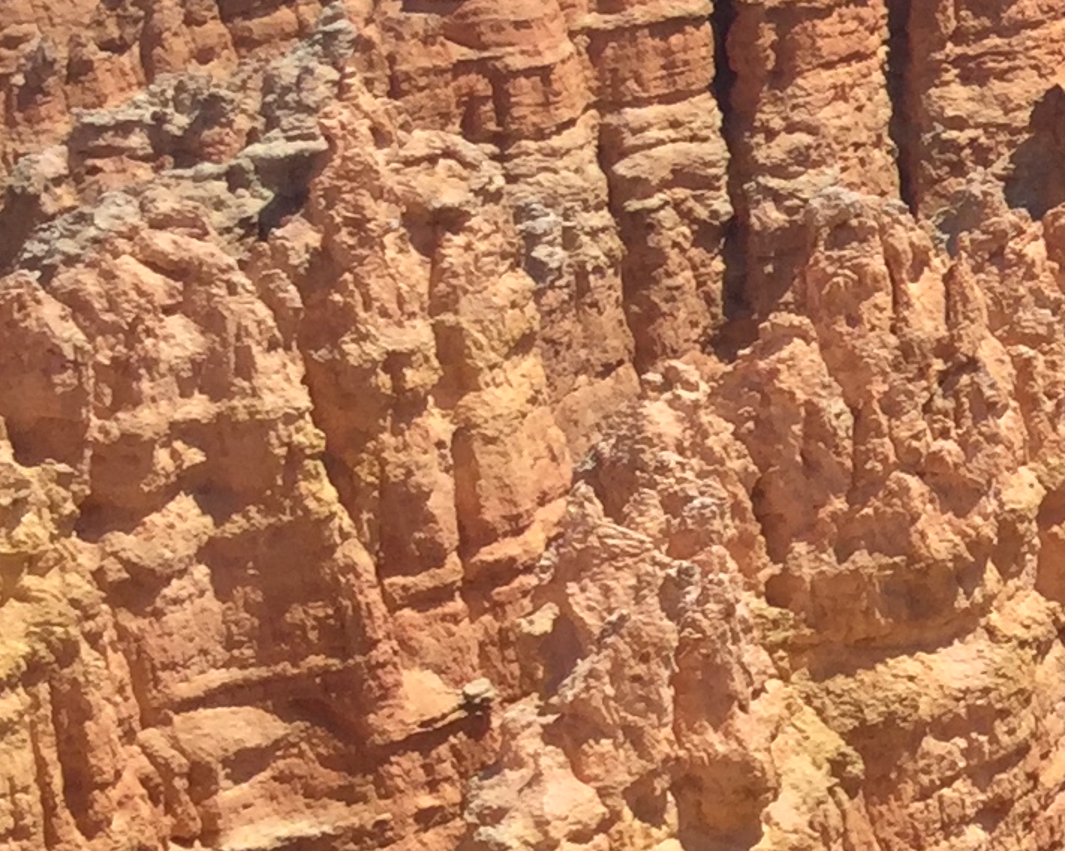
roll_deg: +0.0
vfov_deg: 11.0
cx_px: 1929
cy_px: 61
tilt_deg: -10.0
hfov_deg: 12.6
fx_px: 4379
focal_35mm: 139
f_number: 2.4
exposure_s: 1/1852
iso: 25
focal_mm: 3.3
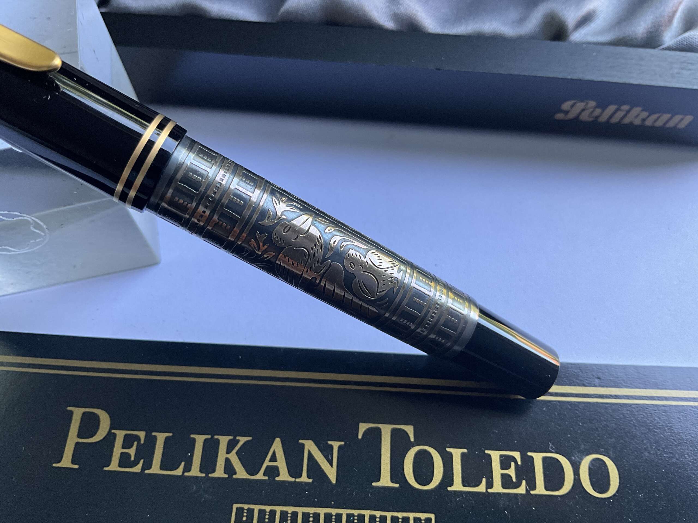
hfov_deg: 61.7
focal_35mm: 29
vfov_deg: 48.2
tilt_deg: -63.5
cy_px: 262
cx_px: 349
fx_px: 585
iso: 64
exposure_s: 1/122
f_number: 1.8
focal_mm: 3
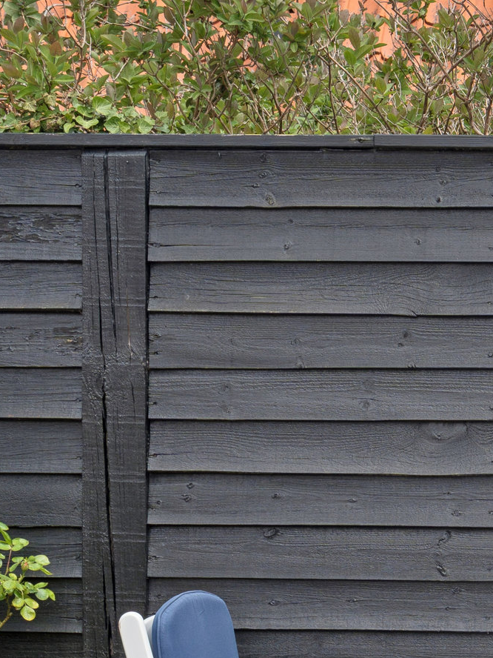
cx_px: 627
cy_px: 473
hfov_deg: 13.7
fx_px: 1975
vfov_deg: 18.8
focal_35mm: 104
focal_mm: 32
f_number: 7.1
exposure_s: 1/200
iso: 100
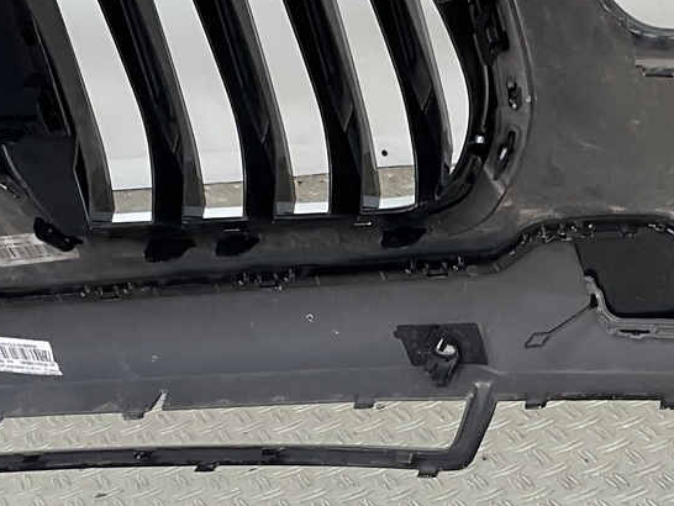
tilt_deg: -26.1
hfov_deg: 18.2
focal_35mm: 107
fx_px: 2084
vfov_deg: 13.8
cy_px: 426
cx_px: 537
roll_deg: +13.5
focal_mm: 3
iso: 16
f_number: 1.8
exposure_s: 1/131
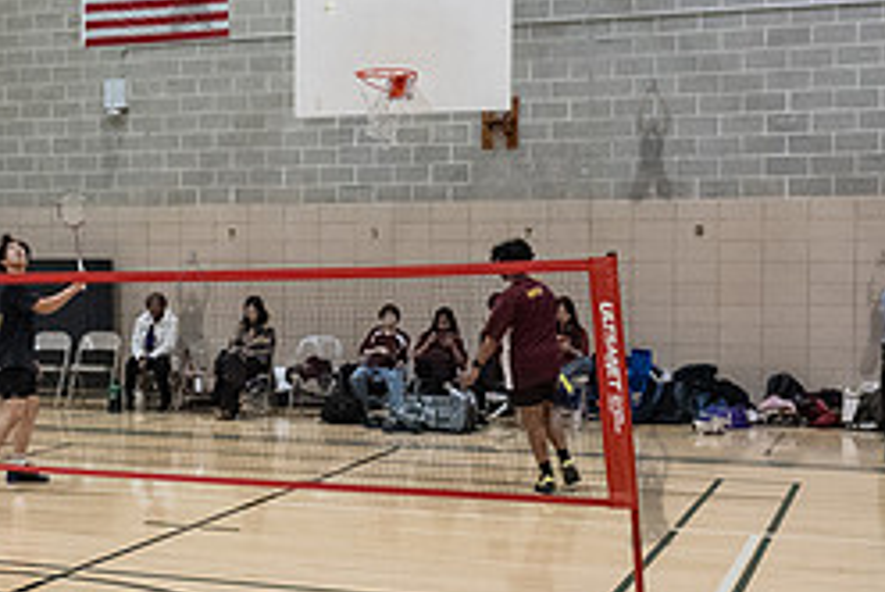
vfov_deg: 21.0
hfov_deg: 30.3
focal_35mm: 65
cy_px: 312
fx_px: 1600
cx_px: 189
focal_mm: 24
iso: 8000
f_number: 3.5
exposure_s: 1/400
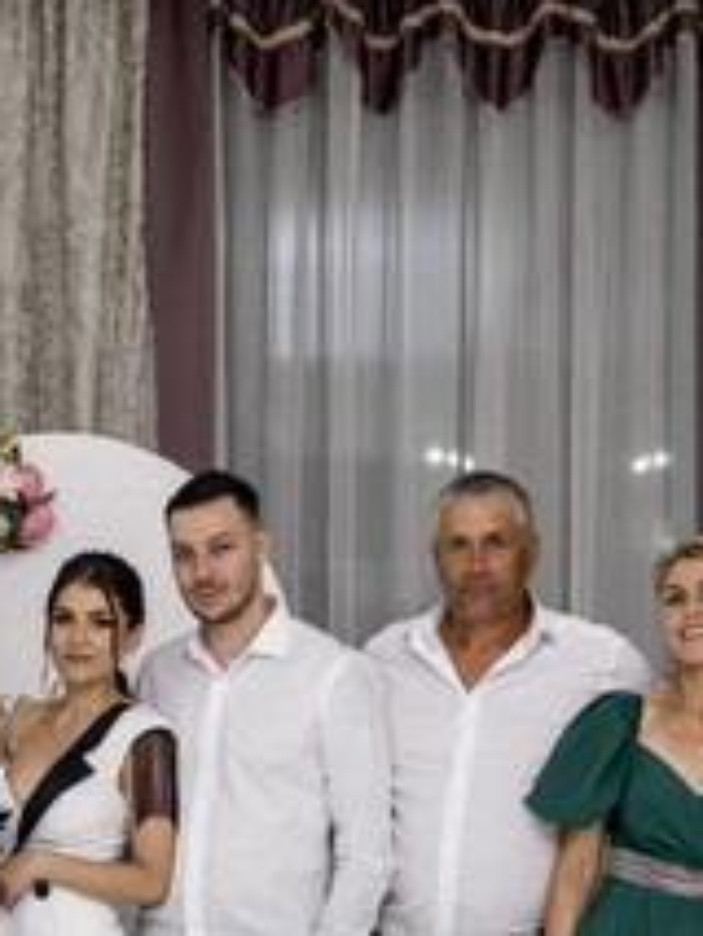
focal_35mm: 101
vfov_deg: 19.2
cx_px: 88
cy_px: 789
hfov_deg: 14.5
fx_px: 2732
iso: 800
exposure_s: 1/160
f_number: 2
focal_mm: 23
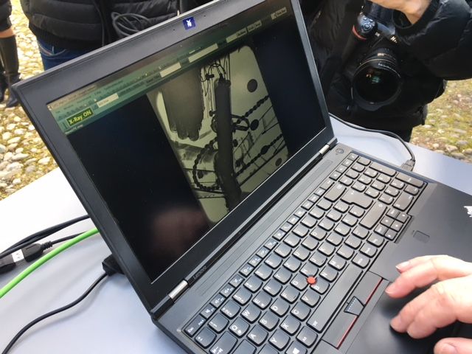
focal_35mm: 29
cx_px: 236
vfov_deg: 48.2
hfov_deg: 61.7
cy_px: 177
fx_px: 395
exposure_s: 1/33
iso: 32
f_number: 2.2
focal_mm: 4.15
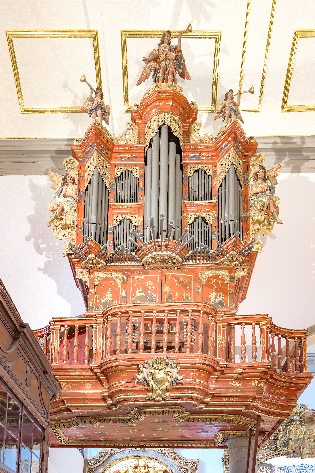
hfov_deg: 38.9
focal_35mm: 34
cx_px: 158
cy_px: 236
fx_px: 446
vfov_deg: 55.8
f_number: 6.3
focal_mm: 34
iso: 1250
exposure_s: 1/25
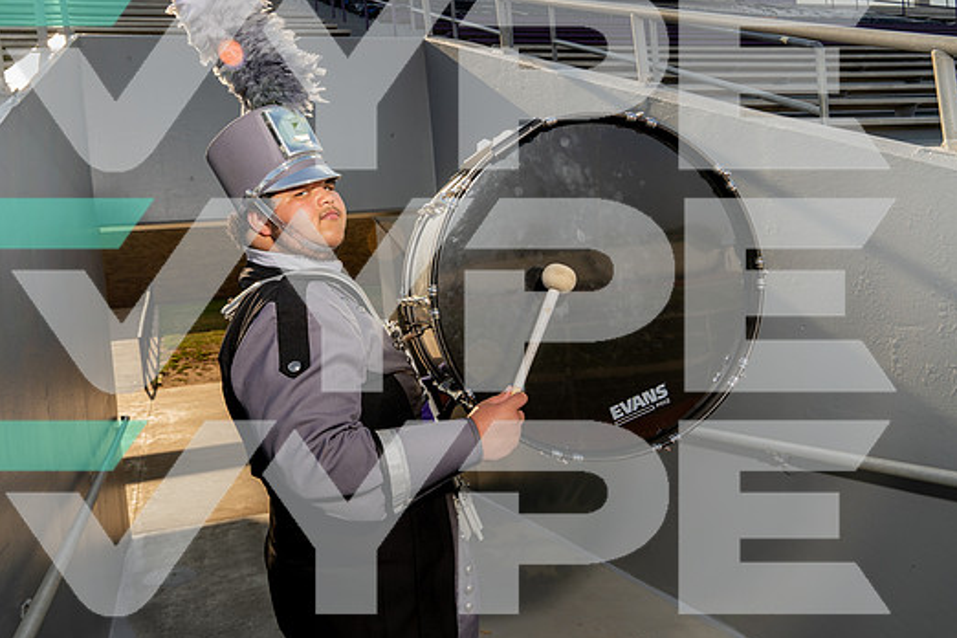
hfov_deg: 61.8
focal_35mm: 30
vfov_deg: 43.6
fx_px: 797
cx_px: 429
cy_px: 296
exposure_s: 1/250
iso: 100
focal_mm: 27
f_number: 8
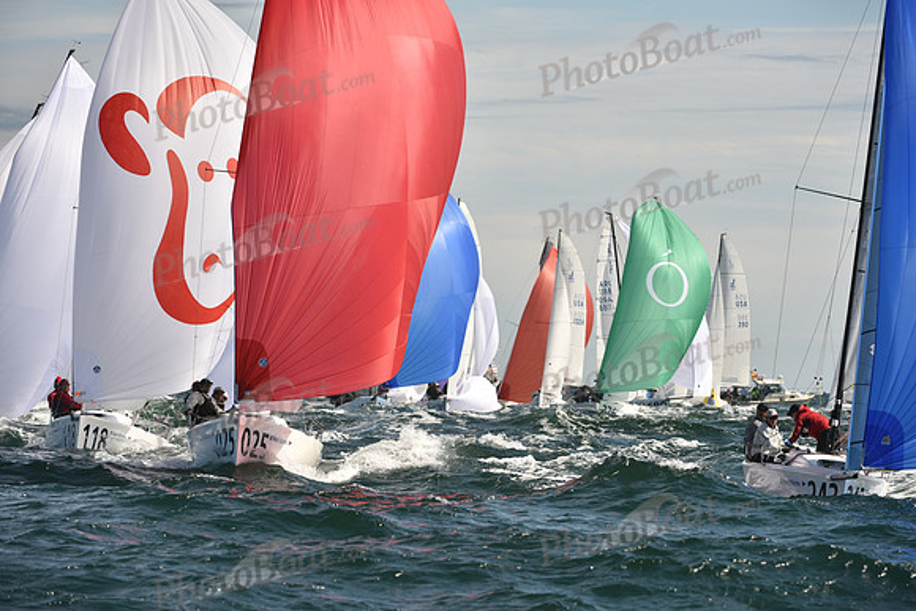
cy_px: 306
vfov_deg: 6.2
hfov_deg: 9.4
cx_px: 458
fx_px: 5599
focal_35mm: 220
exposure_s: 1/1250
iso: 250
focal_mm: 220
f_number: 7.1
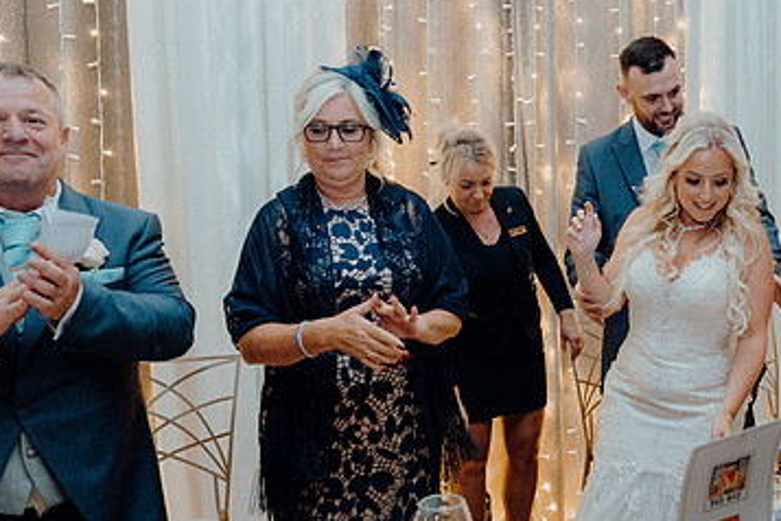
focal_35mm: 39
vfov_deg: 34.2
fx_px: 846
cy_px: 270
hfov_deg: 47.3
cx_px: 606
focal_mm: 24
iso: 2500
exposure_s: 1/160
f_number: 3.5
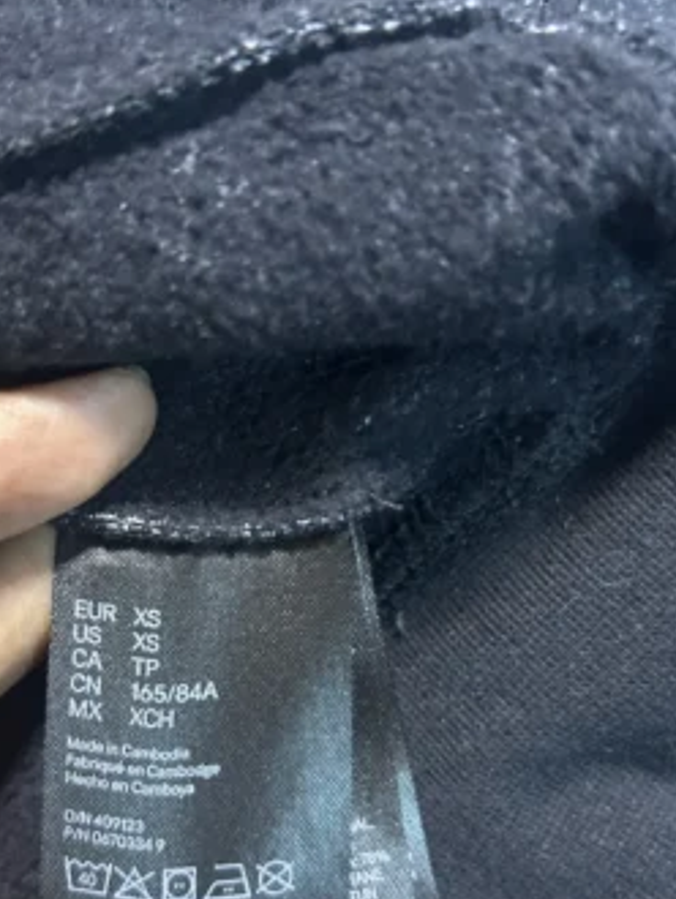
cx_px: 240
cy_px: 530
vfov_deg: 44.6
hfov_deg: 34.2
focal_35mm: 42
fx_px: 1092
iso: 500
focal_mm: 5.7
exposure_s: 1/33
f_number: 1.5
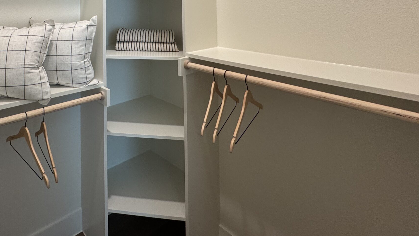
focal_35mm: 23
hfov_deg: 75.0
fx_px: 256
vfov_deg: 42.7
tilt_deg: +1.5
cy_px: 0
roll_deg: +0.0
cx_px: 125
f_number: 2.2
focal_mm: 2.22
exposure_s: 1/60
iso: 160
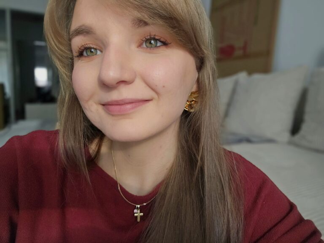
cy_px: 122
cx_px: 162
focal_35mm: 25
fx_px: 234
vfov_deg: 54.9
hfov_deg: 69.4
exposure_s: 1/60.2
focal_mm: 3.3
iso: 400
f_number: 2.2
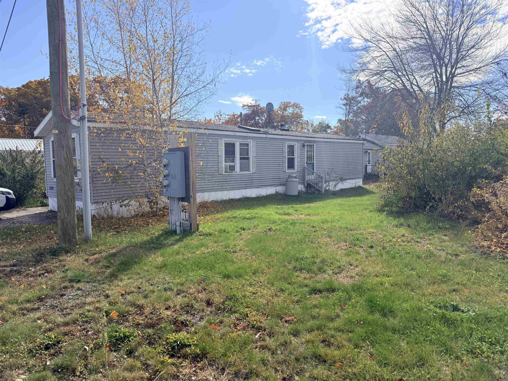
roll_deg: +0.3
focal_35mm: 24
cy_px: 190
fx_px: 352
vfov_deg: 56.8
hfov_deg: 71.6
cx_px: 254
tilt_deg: -3.8
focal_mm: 6.76
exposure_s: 1/7353
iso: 100
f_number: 1.78
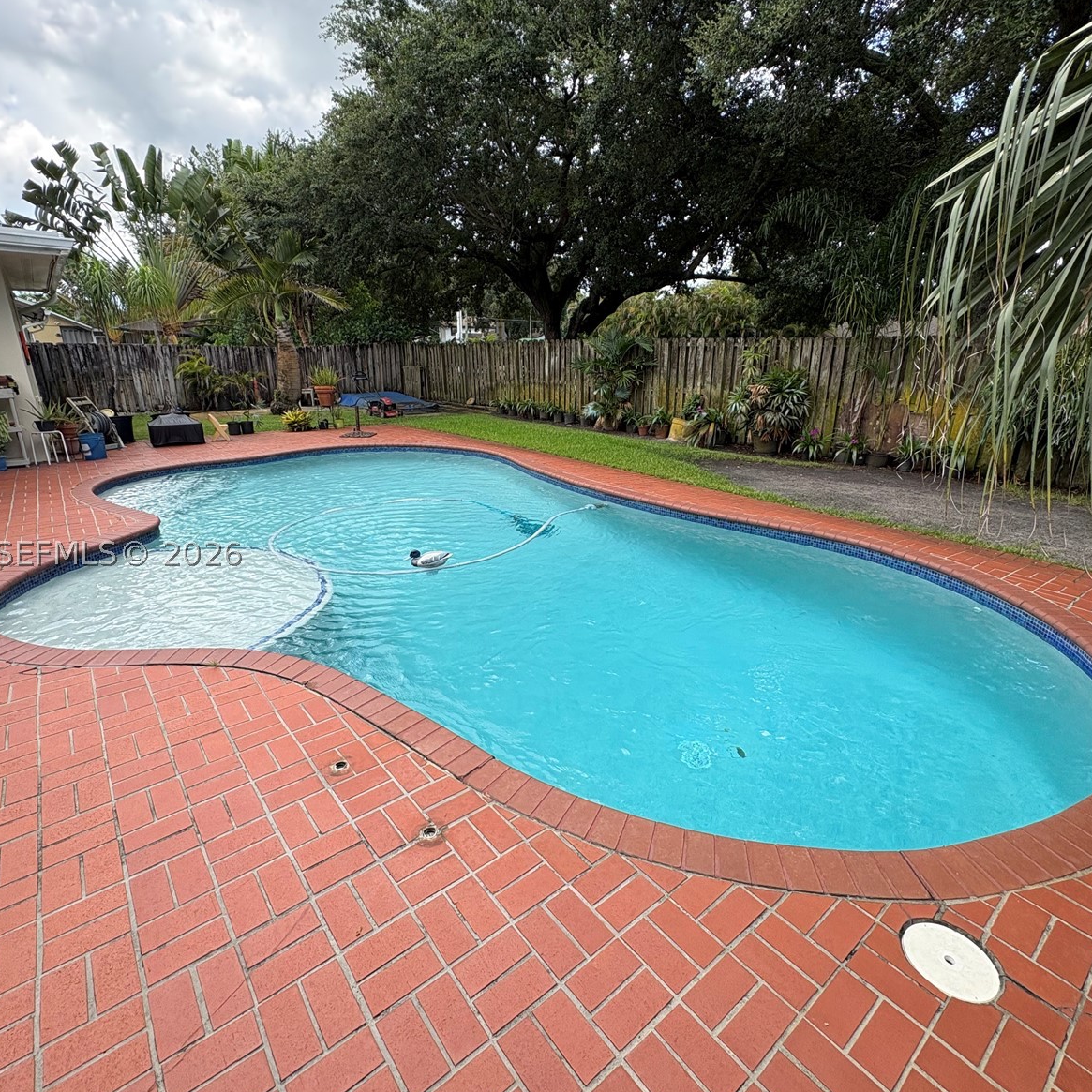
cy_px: 553
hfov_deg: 83.9
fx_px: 607
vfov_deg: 84.0
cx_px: 529
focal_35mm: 17
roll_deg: -0.5
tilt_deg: -19.2
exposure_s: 1/591
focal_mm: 2.22
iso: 40
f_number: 2.2
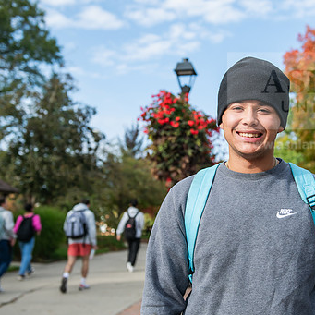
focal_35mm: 55
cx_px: 200
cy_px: 164
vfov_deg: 31.1
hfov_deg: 30.9
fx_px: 566
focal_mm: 38
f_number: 3.5
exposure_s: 1/800
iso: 100
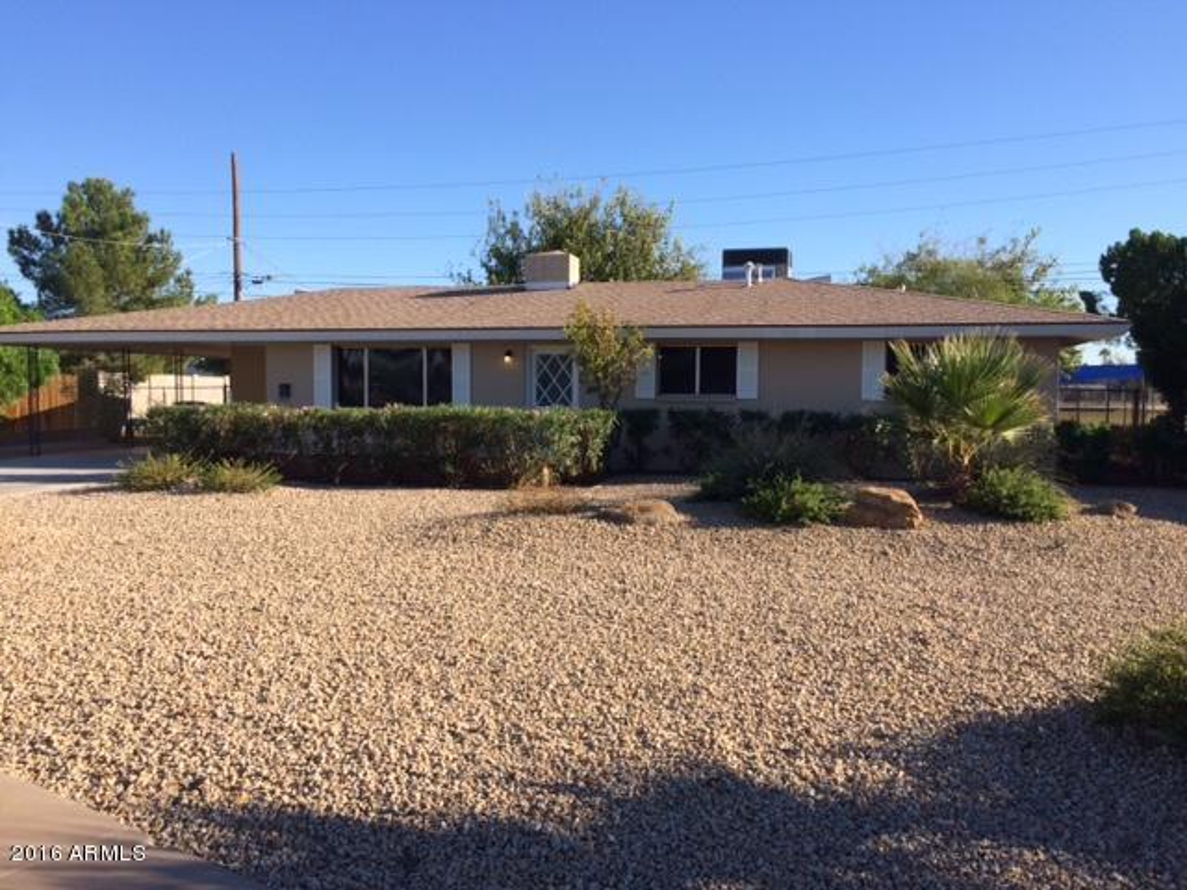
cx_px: 594
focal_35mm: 29
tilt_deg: -1.8
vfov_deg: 48.2
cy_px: 445
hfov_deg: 61.7
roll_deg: +1.7
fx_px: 994
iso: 32
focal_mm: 4.15
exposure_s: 1/1244
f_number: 2.2
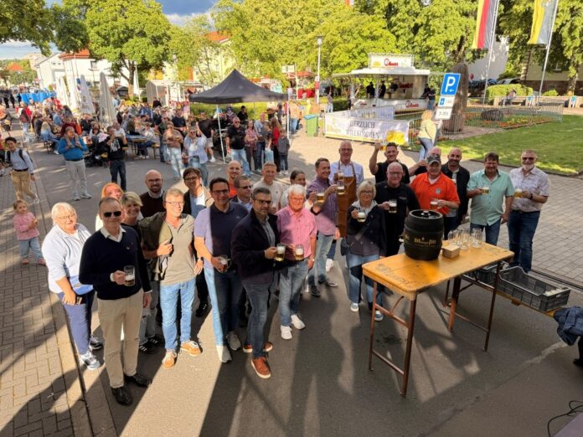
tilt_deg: -19.1
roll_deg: -0.2
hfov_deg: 71.6
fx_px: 404
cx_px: 292
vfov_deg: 56.8
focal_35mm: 24
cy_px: 218
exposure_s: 1/617
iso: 100
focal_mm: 6.76
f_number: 1.78
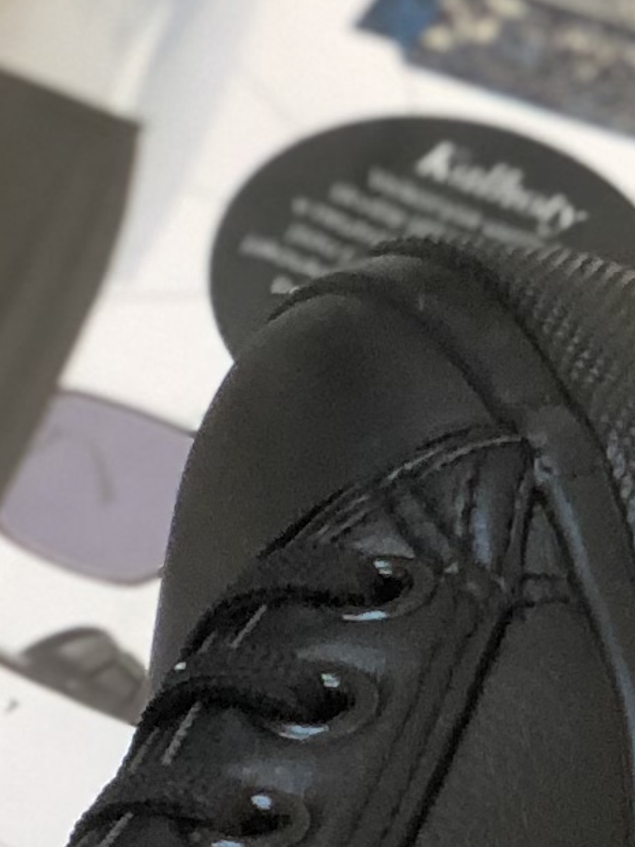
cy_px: 228
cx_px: -787
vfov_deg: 5.9
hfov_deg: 4.3
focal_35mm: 338
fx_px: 8267
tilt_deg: -49.4
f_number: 2.4
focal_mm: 6
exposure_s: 1/50
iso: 50
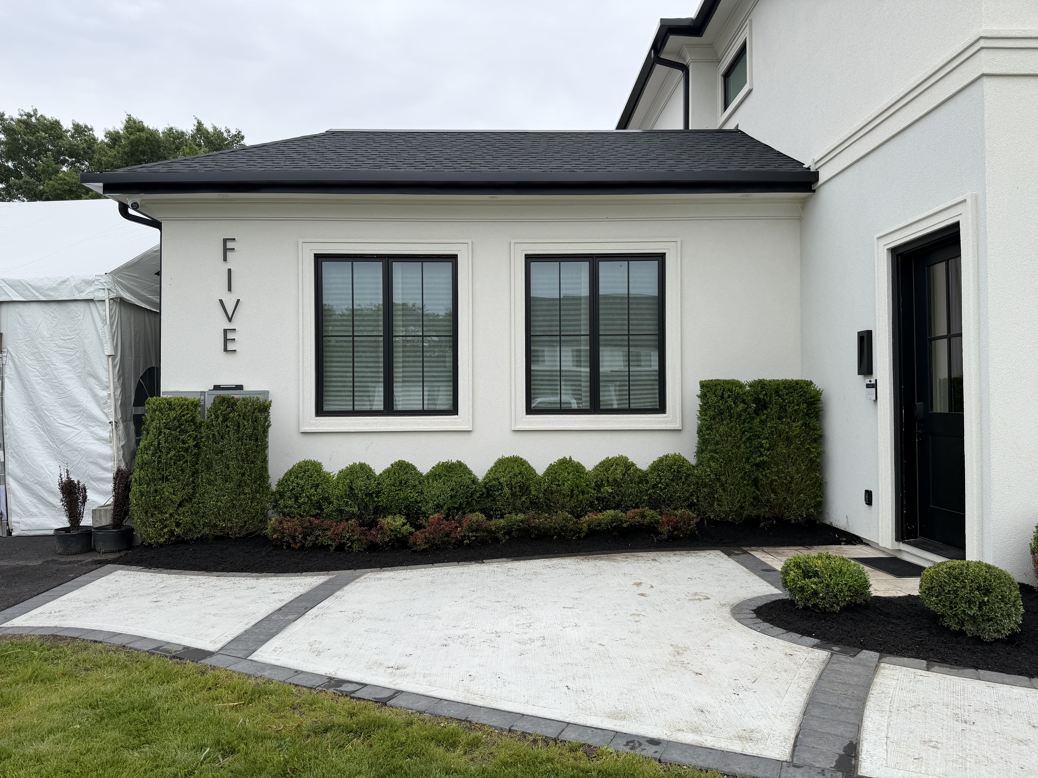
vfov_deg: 56.8
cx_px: 519
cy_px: 389
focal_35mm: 24
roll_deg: +0.2
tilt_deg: +0.5
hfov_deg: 71.6
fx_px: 720
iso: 80
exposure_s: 1/1949
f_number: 1.78
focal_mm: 6.76
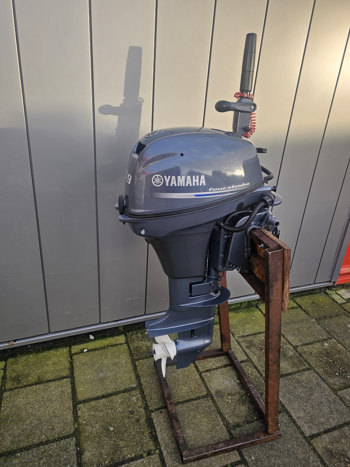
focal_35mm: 23
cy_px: 234
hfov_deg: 58.9
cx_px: 175
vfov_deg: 73.9
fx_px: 310
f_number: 1.7
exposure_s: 1/100
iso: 12
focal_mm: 6.3
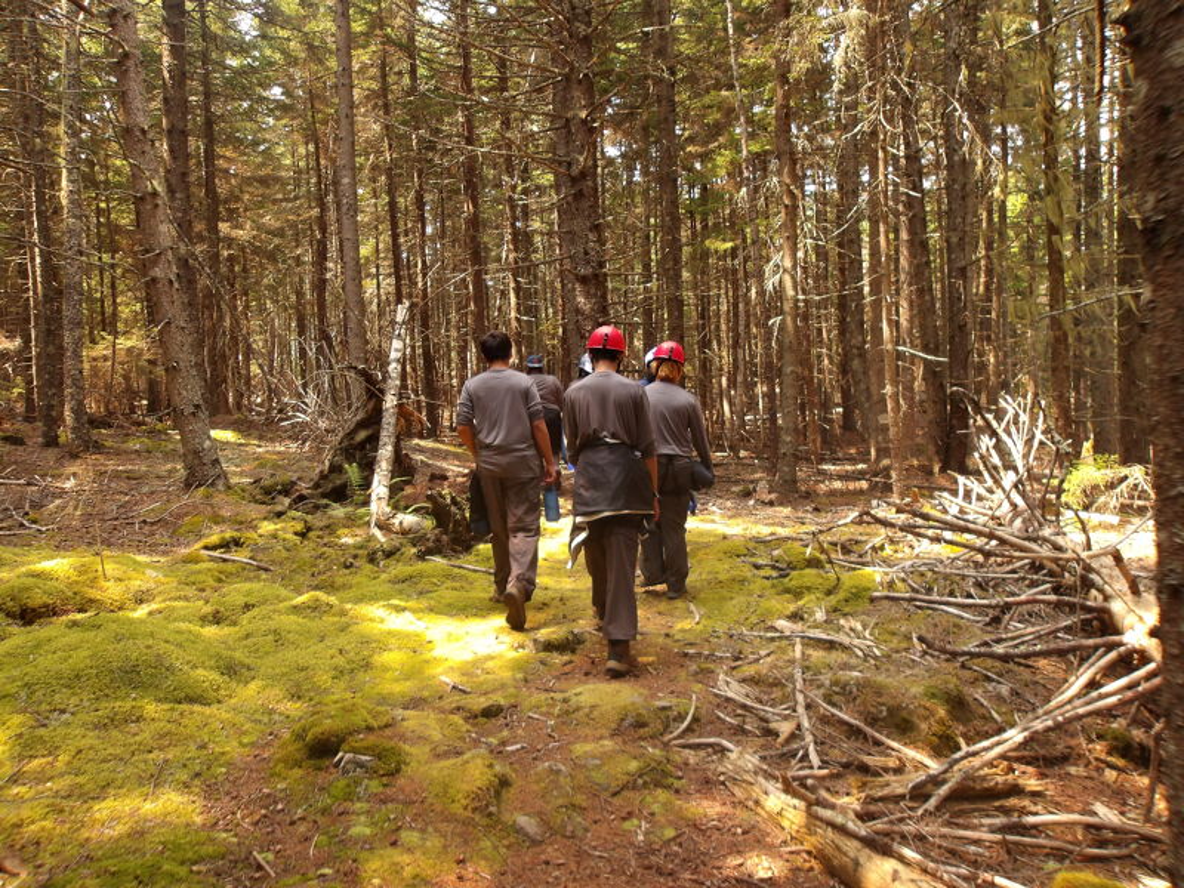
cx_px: 592
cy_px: 444
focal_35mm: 27
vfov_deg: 51.4
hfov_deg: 65.3
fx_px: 924
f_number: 3
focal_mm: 4.9
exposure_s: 1/69
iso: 100
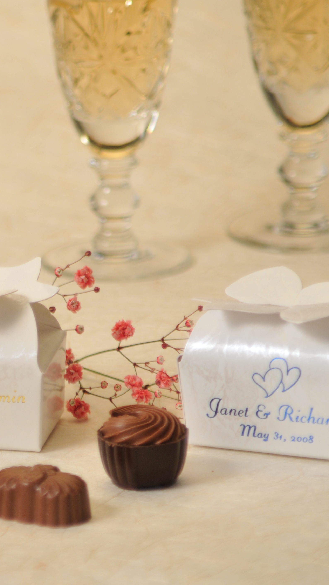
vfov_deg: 6.3
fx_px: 5330
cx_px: -12
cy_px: 293
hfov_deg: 3.5
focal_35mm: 344
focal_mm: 145
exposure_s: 1/15
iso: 200
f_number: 4.5
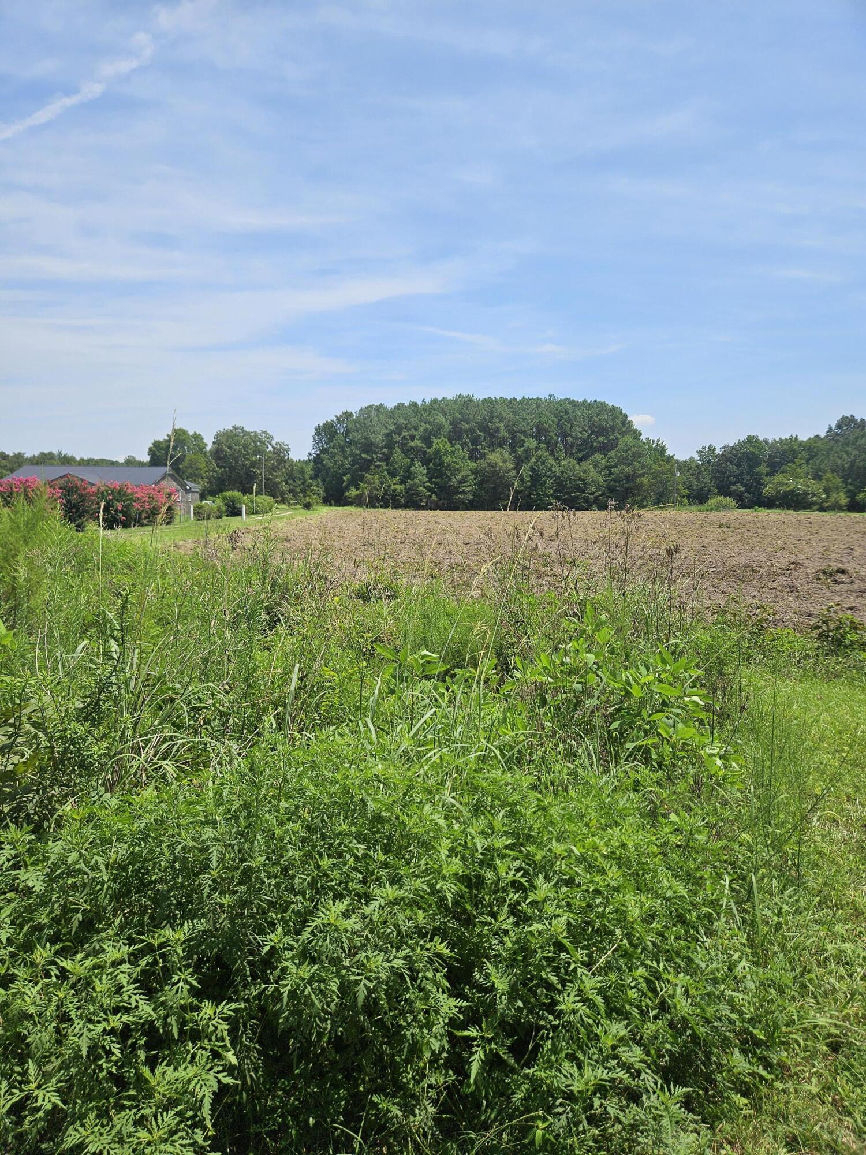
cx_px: 433
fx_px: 767
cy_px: 578
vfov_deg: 73.9
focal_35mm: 23
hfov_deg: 58.9
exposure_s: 1/3001
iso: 25
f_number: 1.8
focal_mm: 5.4
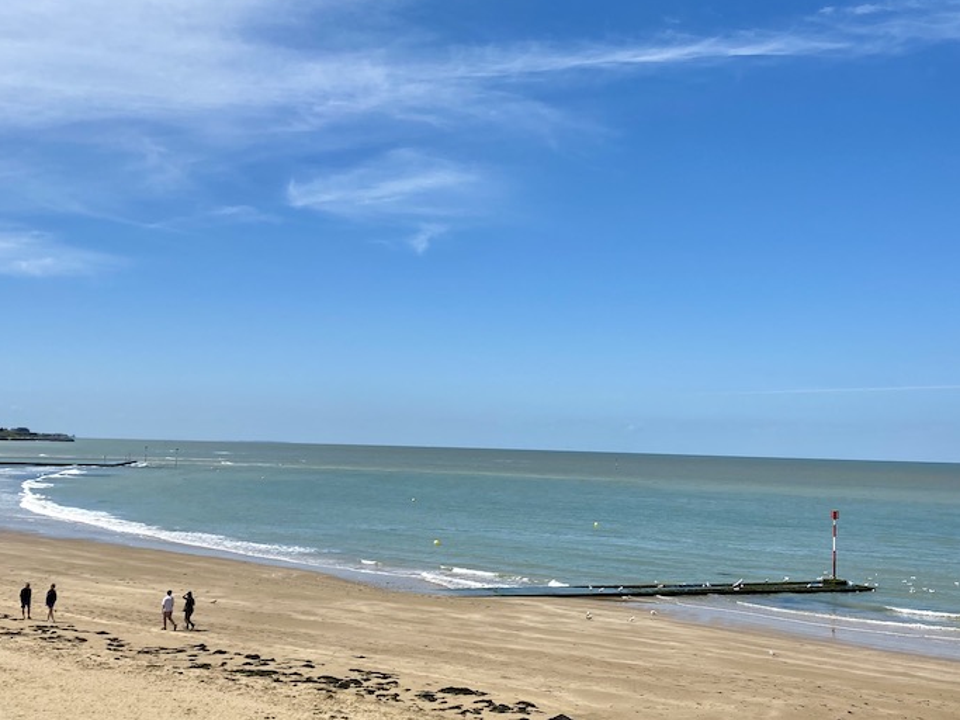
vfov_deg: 36.8
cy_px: 385
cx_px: 436
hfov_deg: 47.8
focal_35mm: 39
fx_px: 1081
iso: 32
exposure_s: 1/5747
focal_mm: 4.25
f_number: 1.8
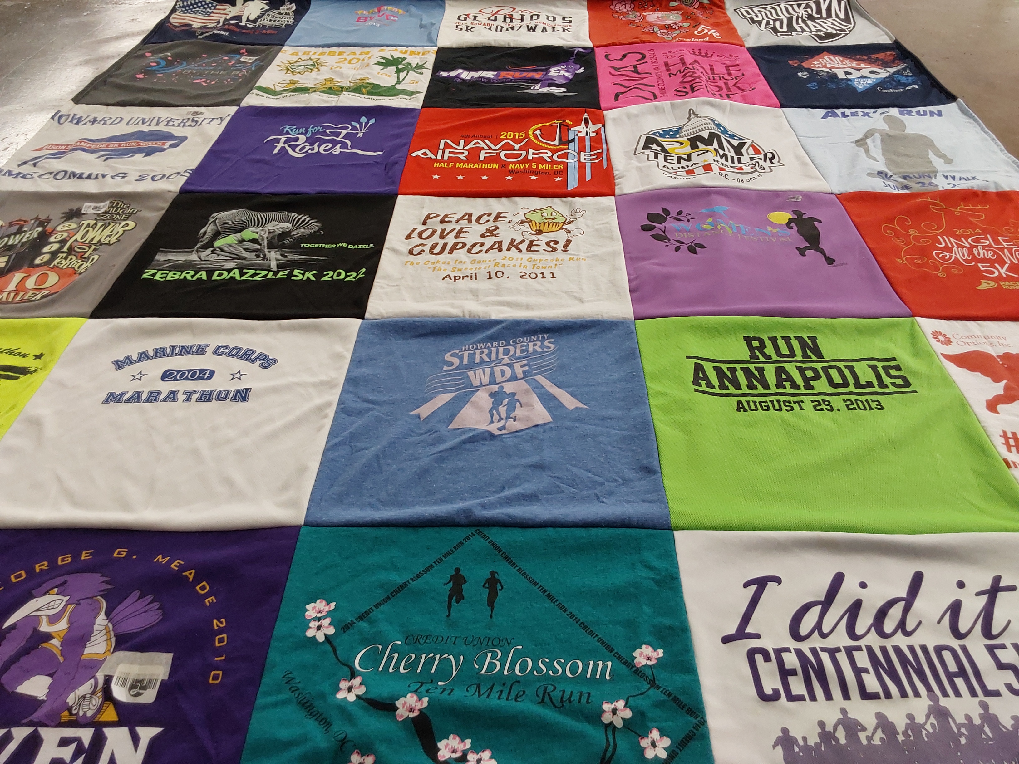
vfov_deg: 49.7
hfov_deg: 63.4
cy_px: 382
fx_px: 824
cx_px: 510
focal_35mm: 28
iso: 100
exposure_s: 1/60
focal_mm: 2.91
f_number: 1.9
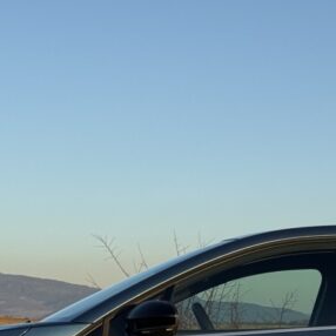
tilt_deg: +2.8
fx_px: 1669
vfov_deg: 11.5
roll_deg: +0.2
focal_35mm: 152
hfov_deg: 11.4
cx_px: 300
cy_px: 273
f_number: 1.78
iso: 64
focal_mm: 6.76
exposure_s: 1/2179
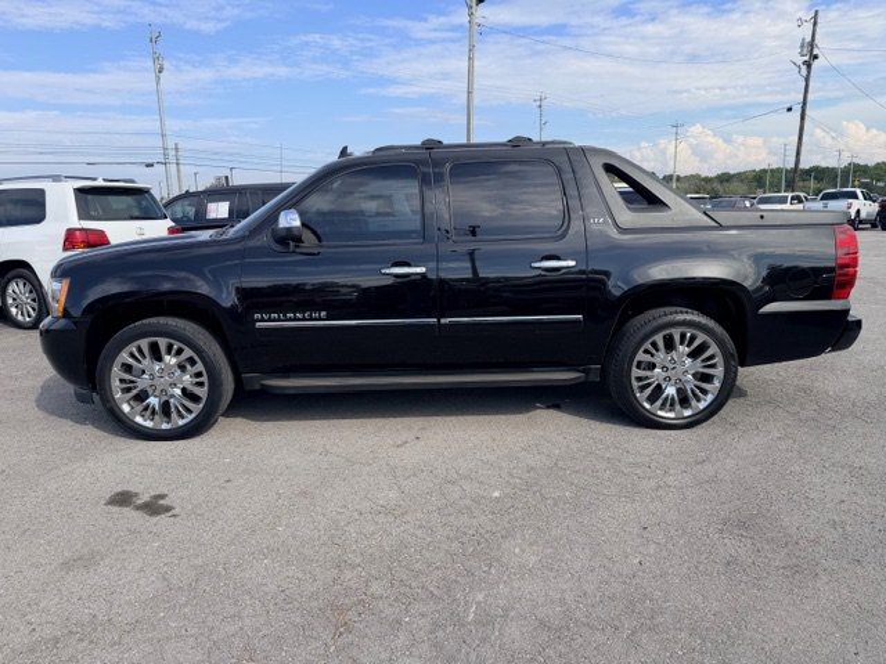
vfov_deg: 56.8
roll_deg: +2.2
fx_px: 614
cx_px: 443
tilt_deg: -11.8
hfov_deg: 71.6
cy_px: 332
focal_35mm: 24
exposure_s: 1/2801
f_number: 1.78
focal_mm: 6.76
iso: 80
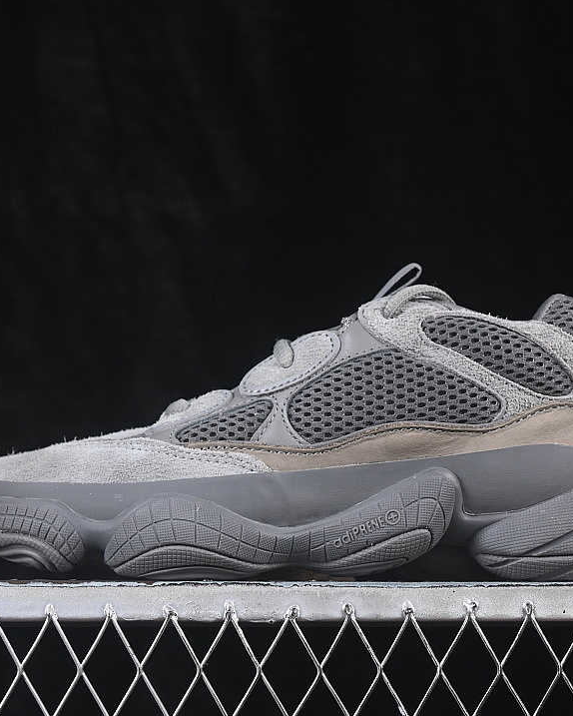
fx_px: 2246
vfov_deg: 18.1
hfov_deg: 14.5
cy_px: 358
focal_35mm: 106
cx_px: 309
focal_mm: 50
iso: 160
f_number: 6.3
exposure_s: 1/60
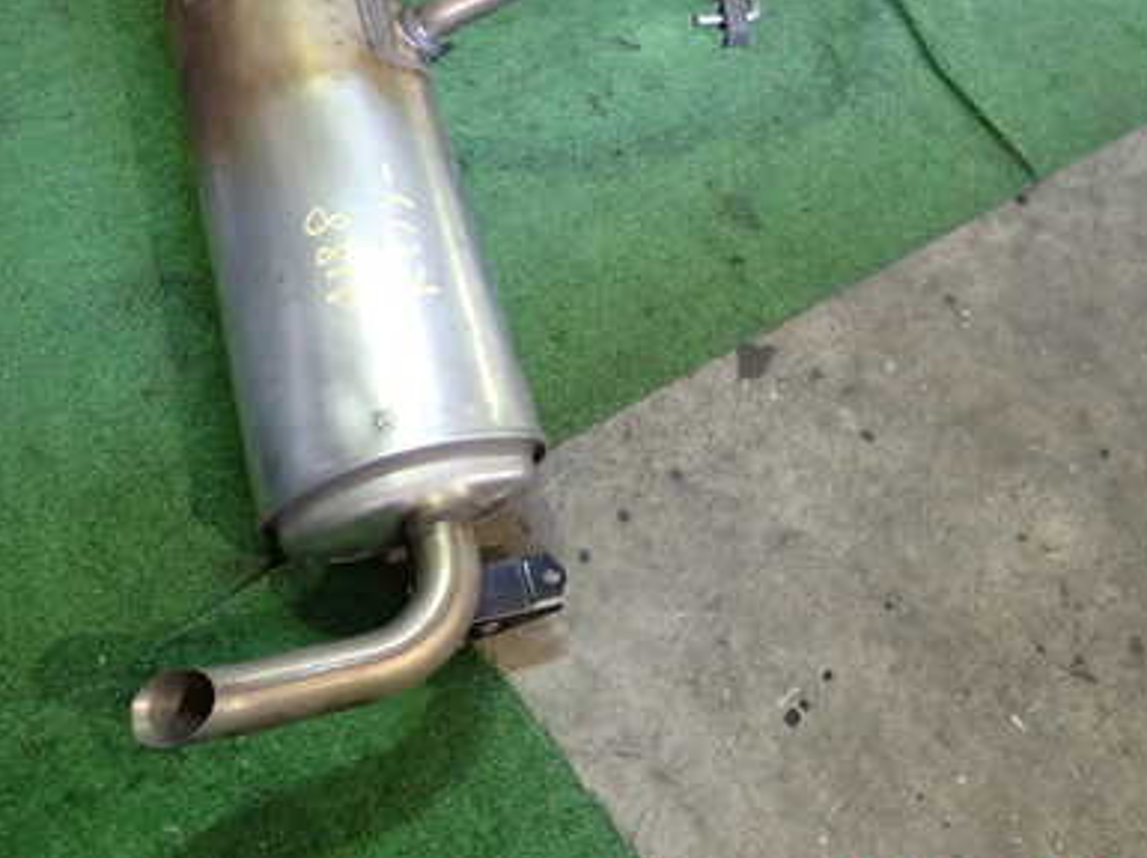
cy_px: 262
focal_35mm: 39
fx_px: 1291
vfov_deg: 36.3
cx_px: 629
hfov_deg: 47.8
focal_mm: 4.5
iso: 320
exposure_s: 1/30
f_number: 2
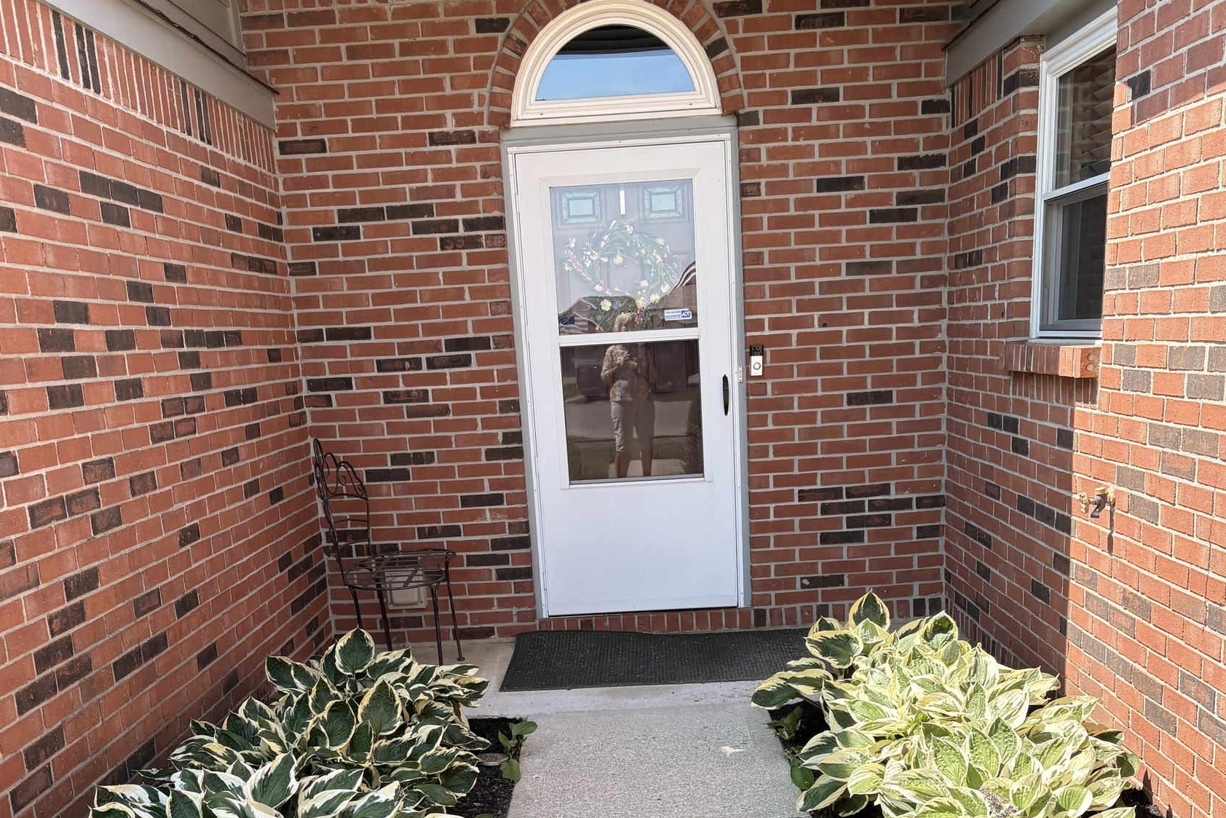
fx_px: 1260
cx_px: 615
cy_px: 656
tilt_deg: -13.5
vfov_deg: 34.8
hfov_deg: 51.9
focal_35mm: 37
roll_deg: +3.6
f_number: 1.6
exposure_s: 1/747
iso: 64
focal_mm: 5.96
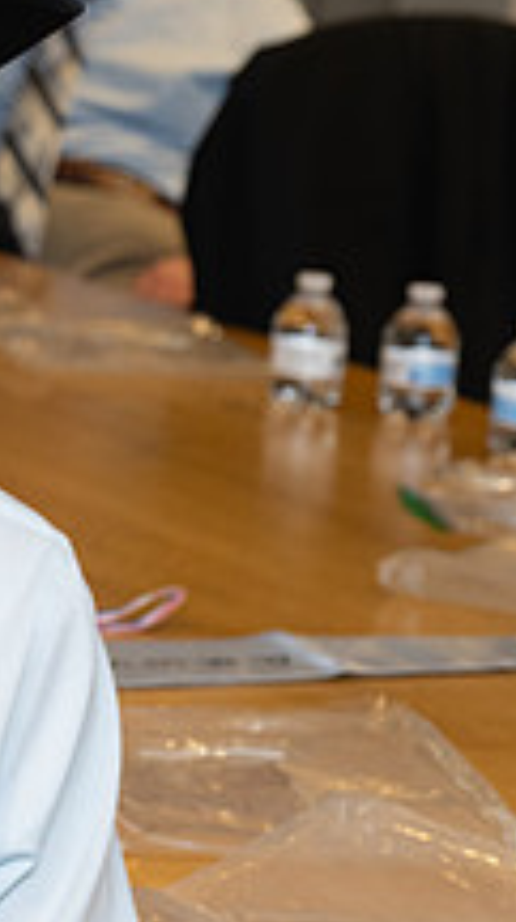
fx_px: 4124
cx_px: -618
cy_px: 284
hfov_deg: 6.9
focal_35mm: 169
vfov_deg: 12.7
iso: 1000
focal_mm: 60
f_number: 5
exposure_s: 1/125
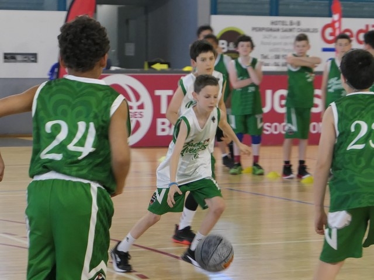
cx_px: 187
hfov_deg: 12.7
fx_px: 1685
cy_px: 140
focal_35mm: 156
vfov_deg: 9.5
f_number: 2.8
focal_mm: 26.4
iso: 1000
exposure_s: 1/125
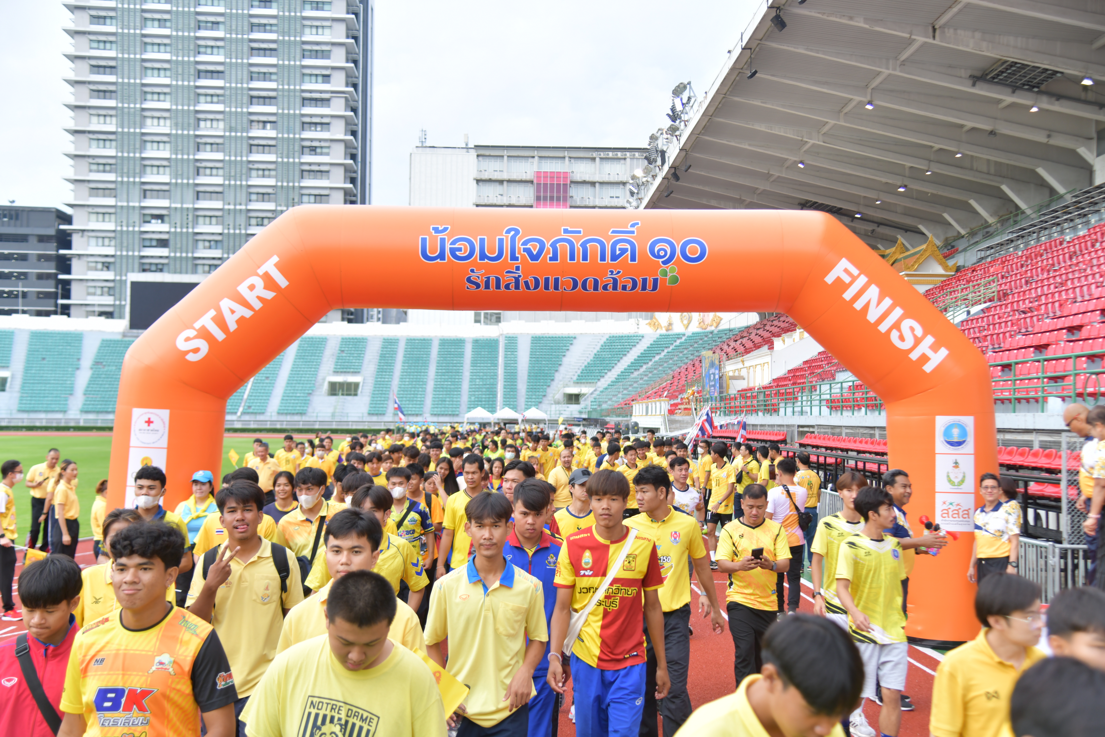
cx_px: 552
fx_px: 1350
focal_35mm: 44
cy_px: 368
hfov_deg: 44.5
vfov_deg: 30.5
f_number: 4
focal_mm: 44
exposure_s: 1/250
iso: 200
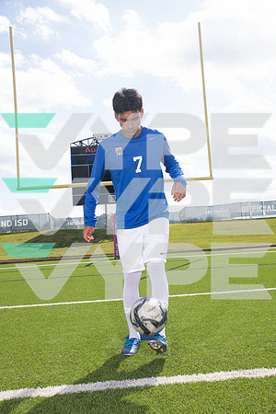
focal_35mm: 34
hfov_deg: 38.9
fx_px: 391
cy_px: 207
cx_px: 138
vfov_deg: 55.8
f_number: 7.1
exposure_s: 1/320
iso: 125
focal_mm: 34
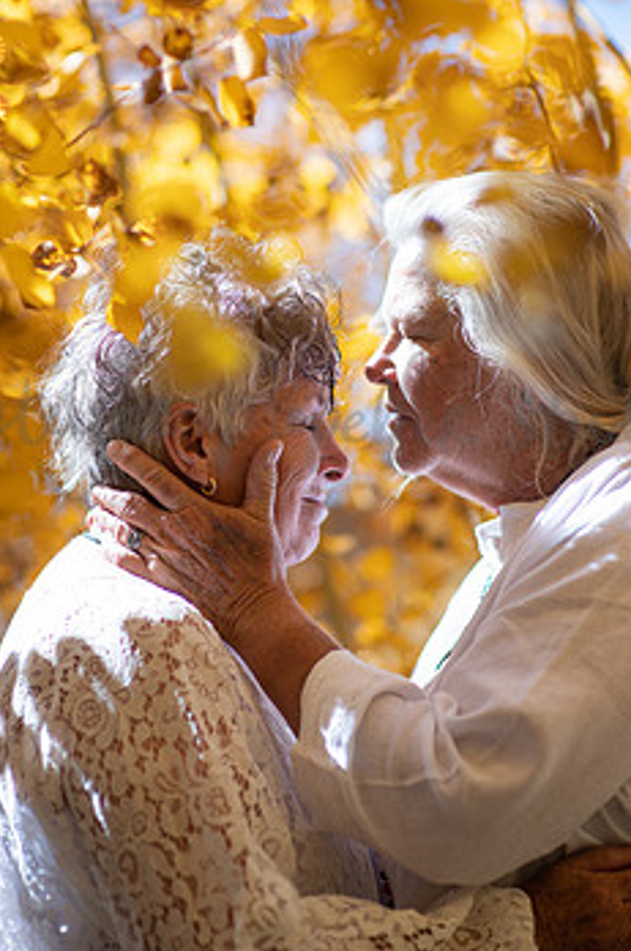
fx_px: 2901
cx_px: 346
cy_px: 413
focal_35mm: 110
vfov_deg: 18.6
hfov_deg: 12.4
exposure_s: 1/2000
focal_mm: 85
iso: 100
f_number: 1.6
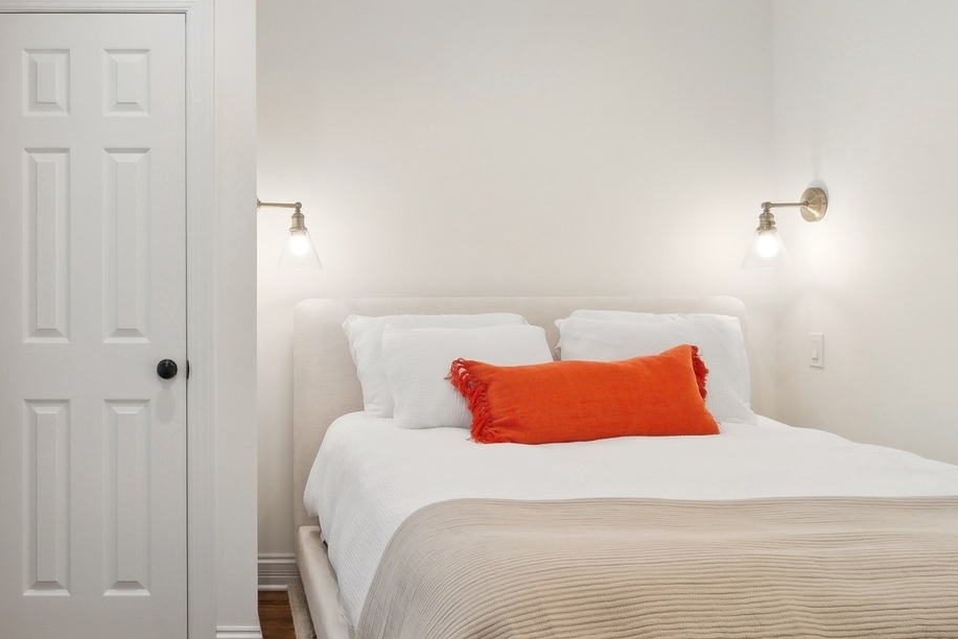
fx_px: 799
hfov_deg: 61.9
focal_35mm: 30
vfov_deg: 43.5
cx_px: 453
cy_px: 278
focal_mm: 17
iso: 200
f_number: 8
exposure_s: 1/13
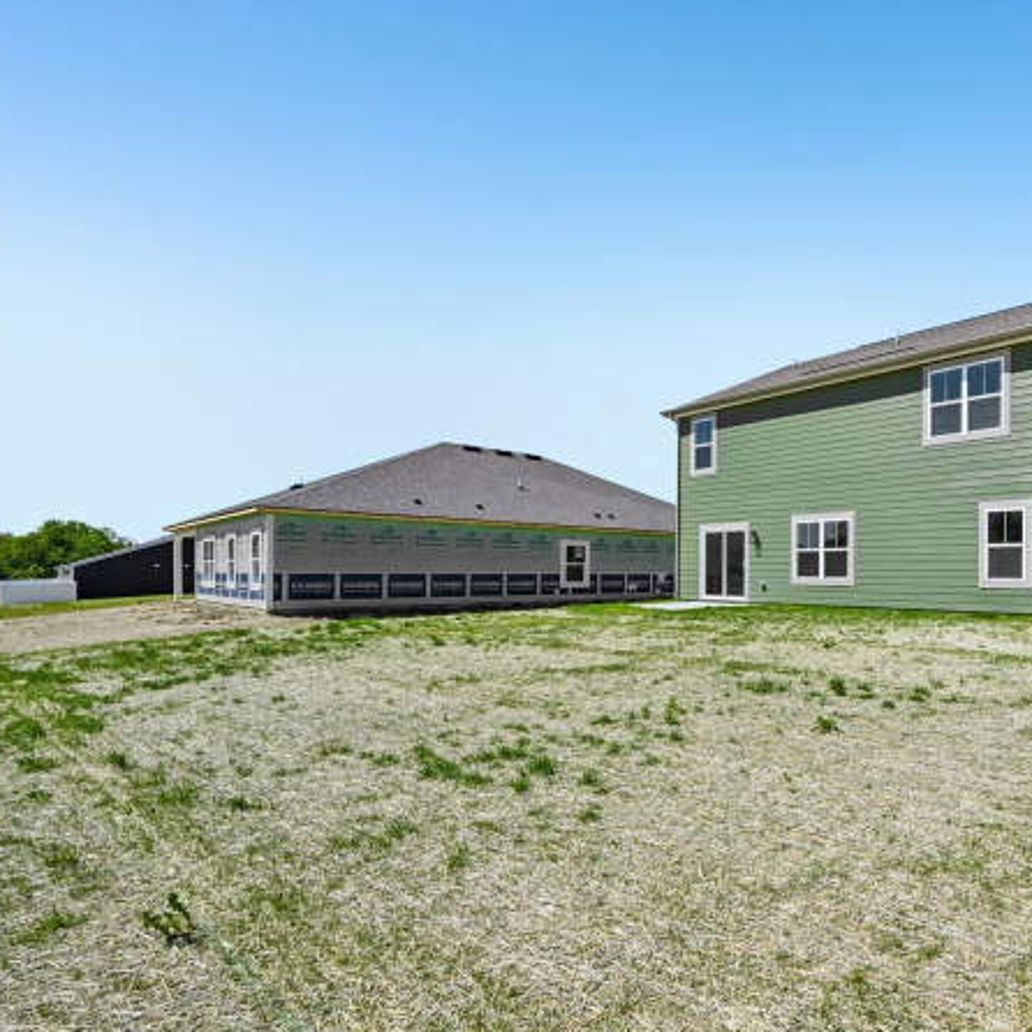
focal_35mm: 20
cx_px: 842
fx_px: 675
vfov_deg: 74.6
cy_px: 565
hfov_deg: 67.0
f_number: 8
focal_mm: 14
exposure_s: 1/400
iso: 100
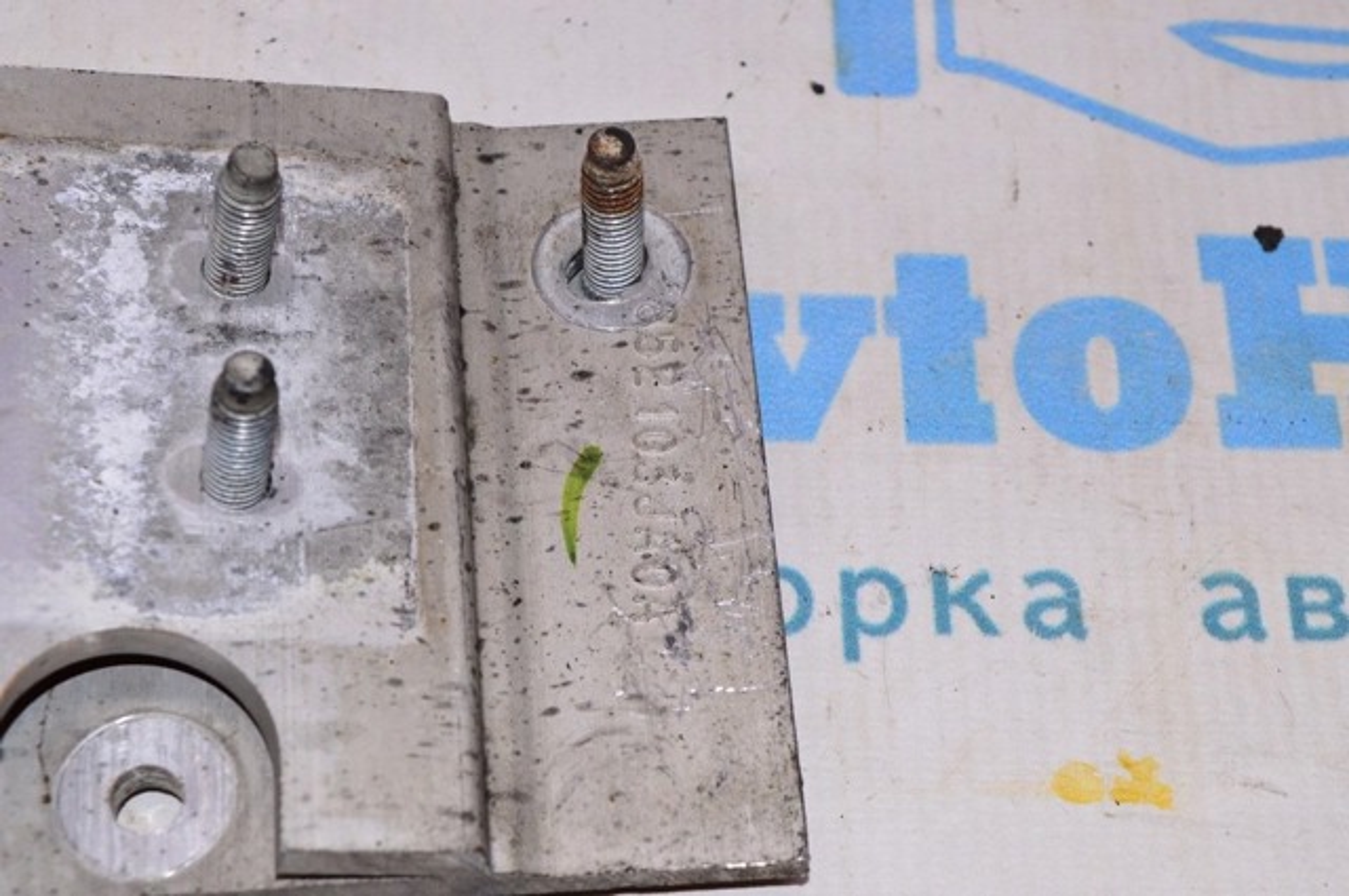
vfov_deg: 16.5
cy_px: 448
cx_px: 674
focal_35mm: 82
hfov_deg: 24.6
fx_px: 3088
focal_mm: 55
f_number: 8
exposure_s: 1/200
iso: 1600
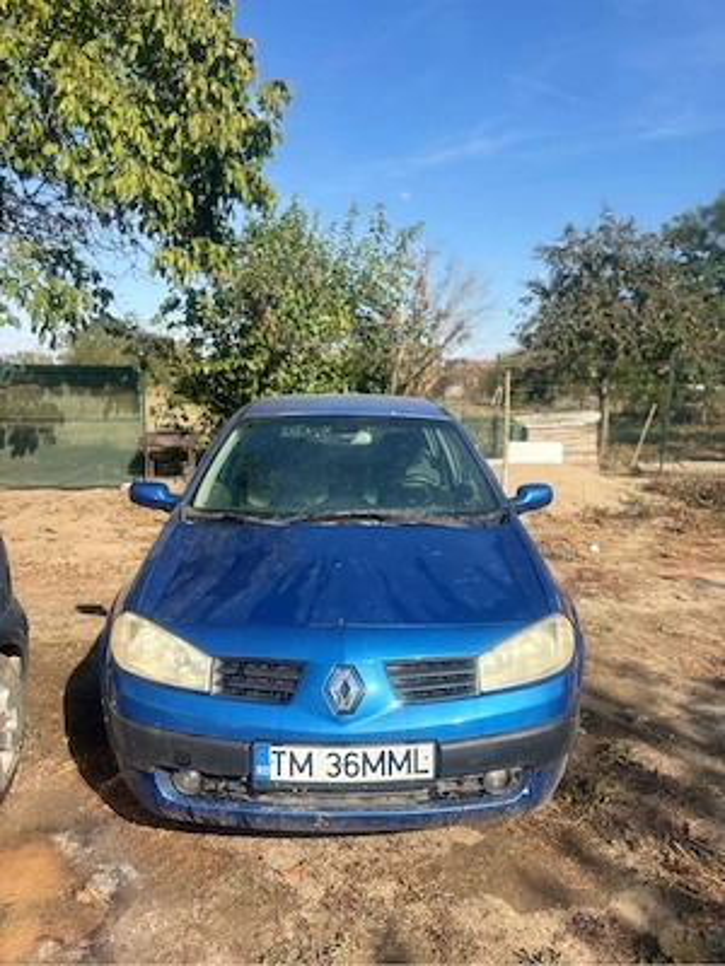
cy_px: 483
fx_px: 726
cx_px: 362
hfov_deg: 53.1
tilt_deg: -7.2
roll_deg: -1.3
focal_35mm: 26
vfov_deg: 67.3
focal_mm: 5.96
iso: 50
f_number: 1.6
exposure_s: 1/2398
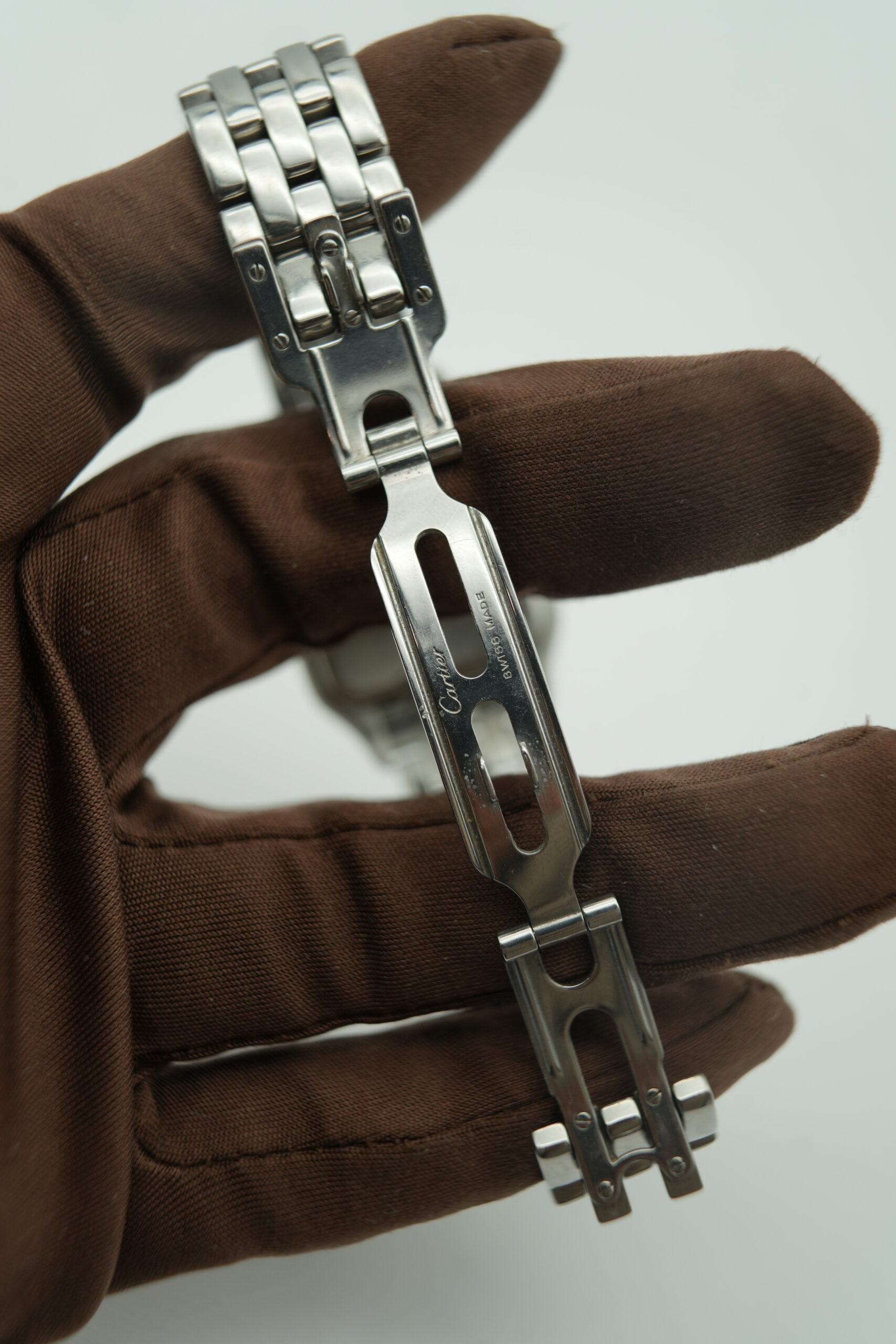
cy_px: 672
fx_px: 1306
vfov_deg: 54.4
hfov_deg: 37.9
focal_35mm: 35
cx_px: 448
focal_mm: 35
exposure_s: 1/250
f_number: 5
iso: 400
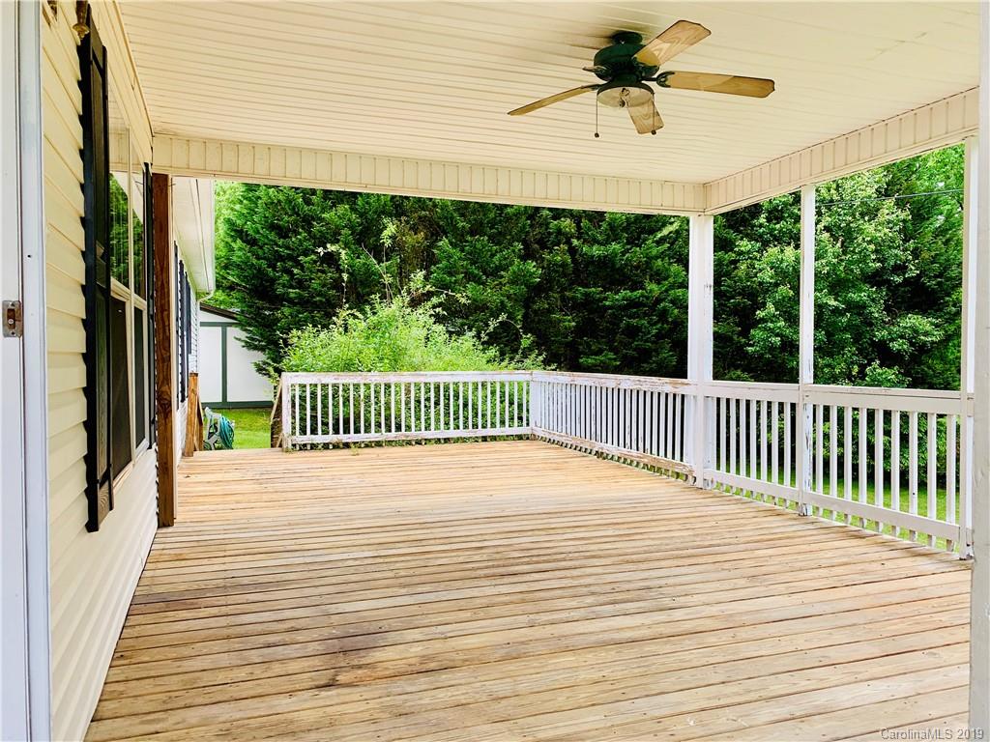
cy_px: 371
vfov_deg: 53.1
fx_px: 744
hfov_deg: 67.3
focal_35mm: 26
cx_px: 495
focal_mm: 4.25
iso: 25
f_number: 1.8
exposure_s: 1/492
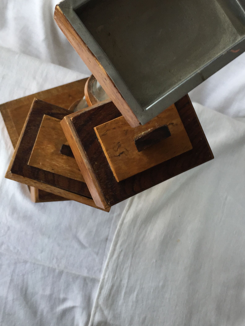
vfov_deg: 42.1
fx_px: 425
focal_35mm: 45
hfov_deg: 32.2
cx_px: 137
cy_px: 155
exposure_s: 1/100
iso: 50
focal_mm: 4.15
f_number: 2.2
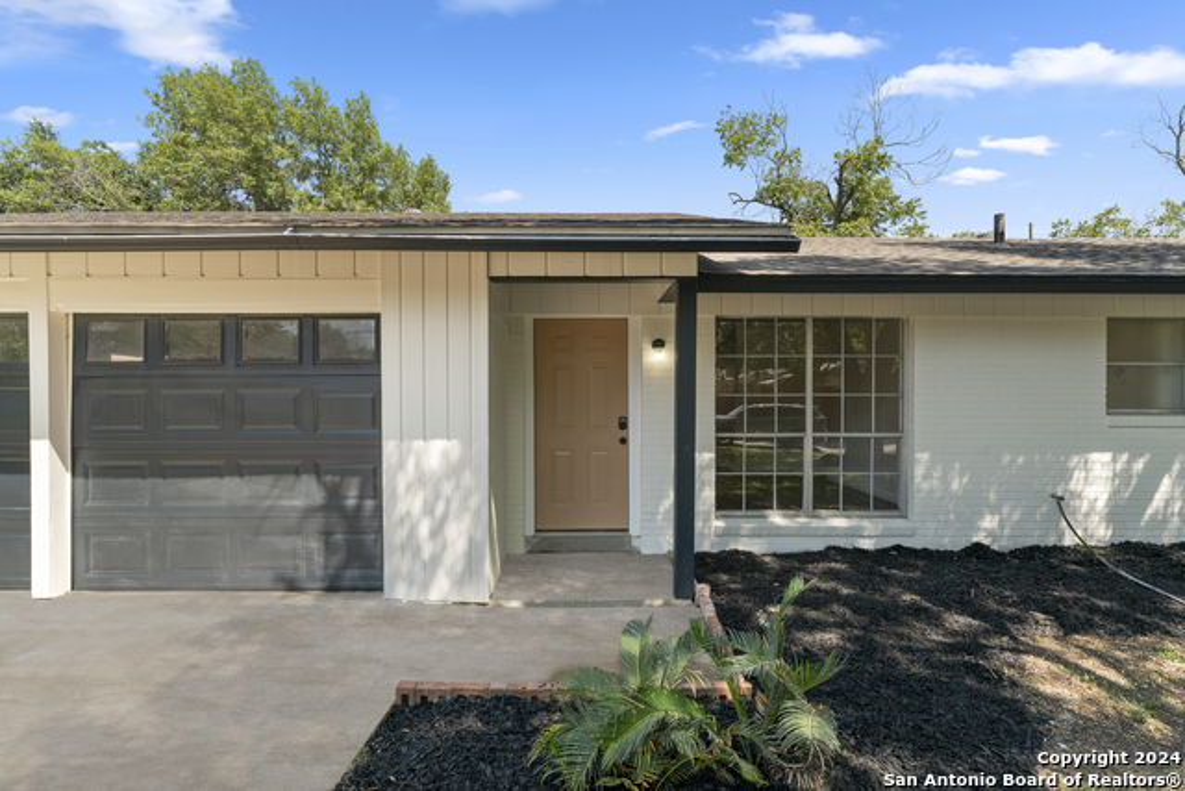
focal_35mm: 17
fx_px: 573
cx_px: 592
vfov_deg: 69.2
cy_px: 396
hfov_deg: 91.9
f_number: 9
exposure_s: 1/200
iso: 200
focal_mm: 17.4
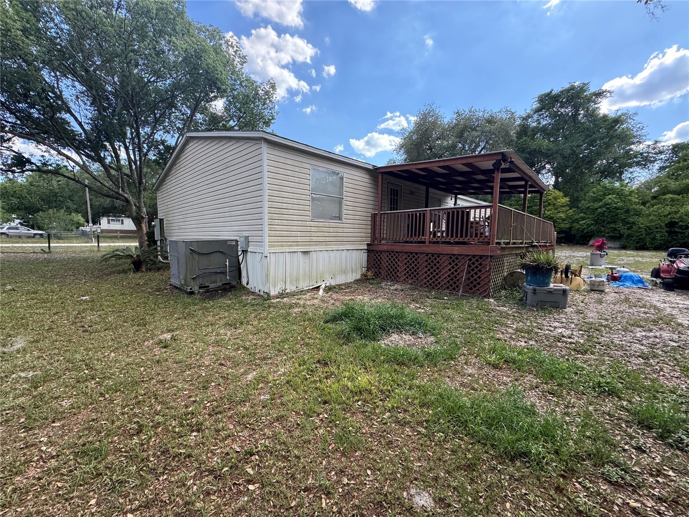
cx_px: 344
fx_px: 279
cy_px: 258
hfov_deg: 102.1
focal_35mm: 14
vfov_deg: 85.7
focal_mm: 2.22
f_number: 2.2
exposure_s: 1/321
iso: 40
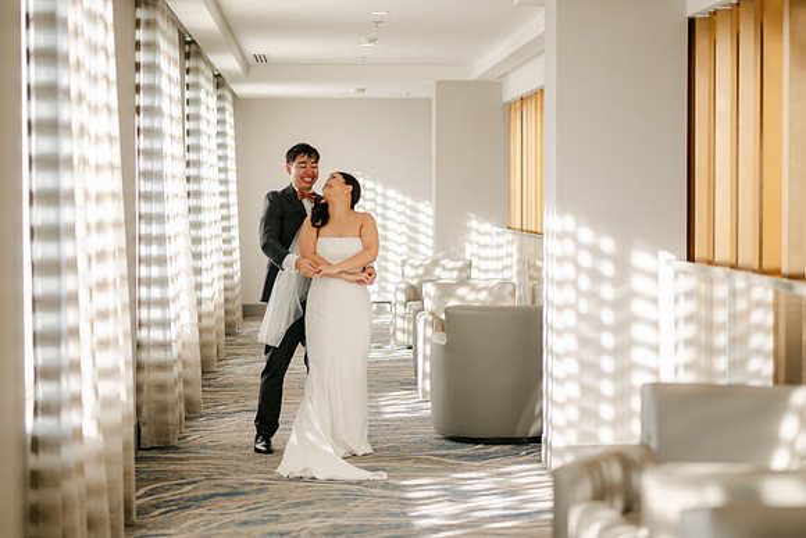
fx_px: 1903
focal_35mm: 85
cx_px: 403
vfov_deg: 16.1
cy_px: 269
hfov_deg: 23.9
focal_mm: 85
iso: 64
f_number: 1.8
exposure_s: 1/100
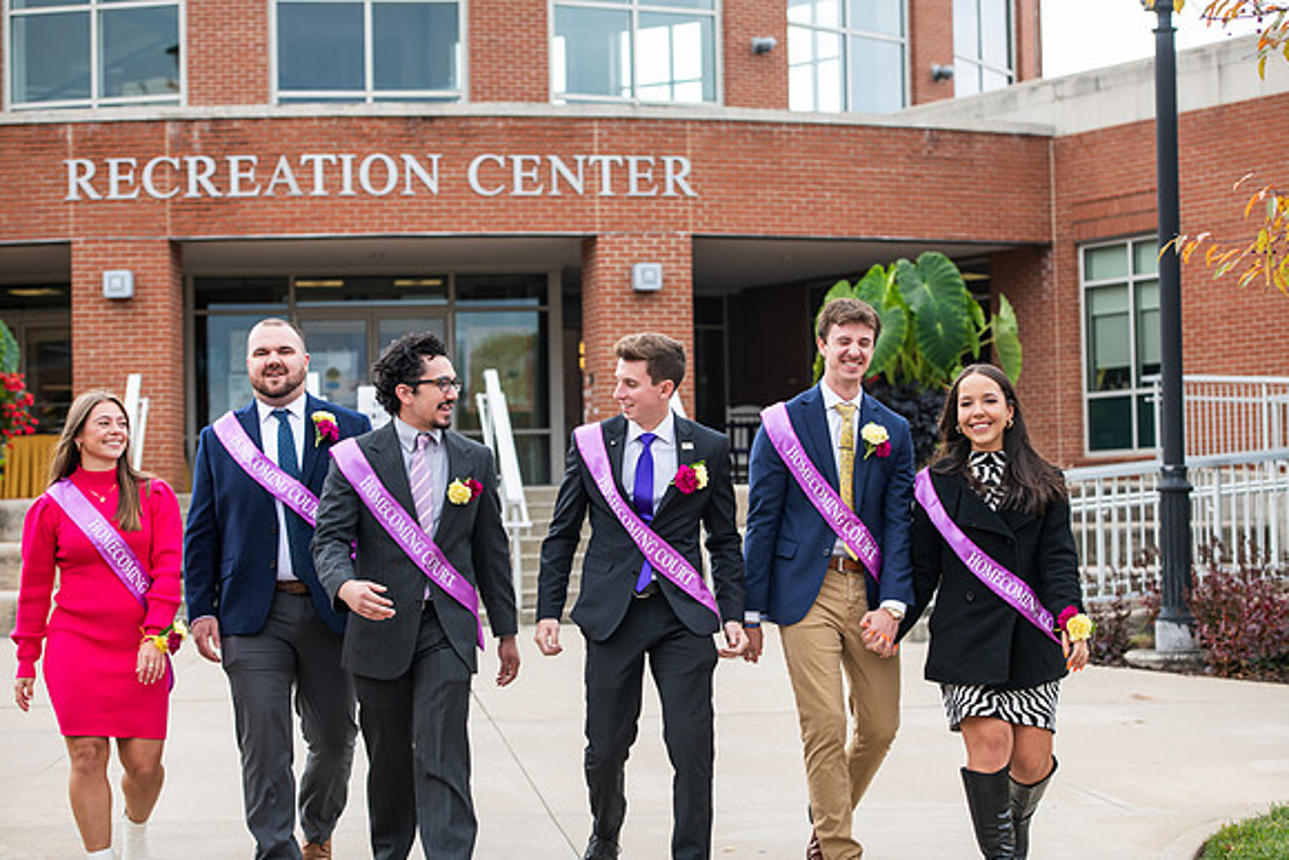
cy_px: 430
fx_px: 2865
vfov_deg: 17.1
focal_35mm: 80
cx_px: 644
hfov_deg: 25.4
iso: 250
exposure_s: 1/400
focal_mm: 80
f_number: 4.5
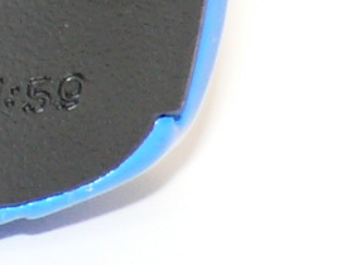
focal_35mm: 584
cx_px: -577
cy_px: -117
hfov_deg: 3.3
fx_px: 5946
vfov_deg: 2.5
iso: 100
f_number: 4
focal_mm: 13.3
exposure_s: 1/30
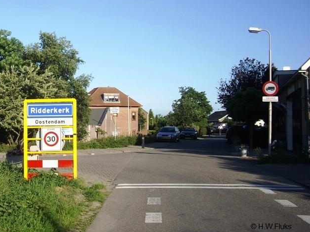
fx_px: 349
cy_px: 115
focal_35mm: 39
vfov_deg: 36.8
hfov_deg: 47.9
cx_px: 154
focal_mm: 7.9
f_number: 2.8
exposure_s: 1/800
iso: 64
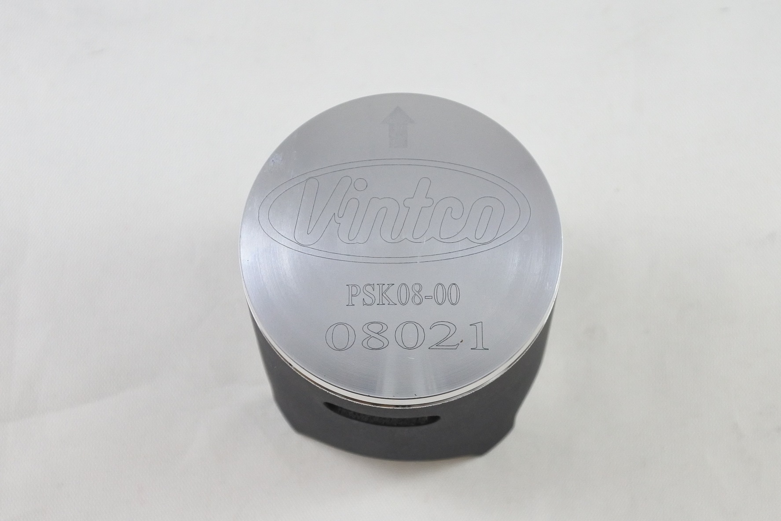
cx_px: 390
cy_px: 260
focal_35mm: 54
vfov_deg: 25.1
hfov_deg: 36.9
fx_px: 1172
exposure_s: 1/125
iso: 560
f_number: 4.8
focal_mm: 20.1
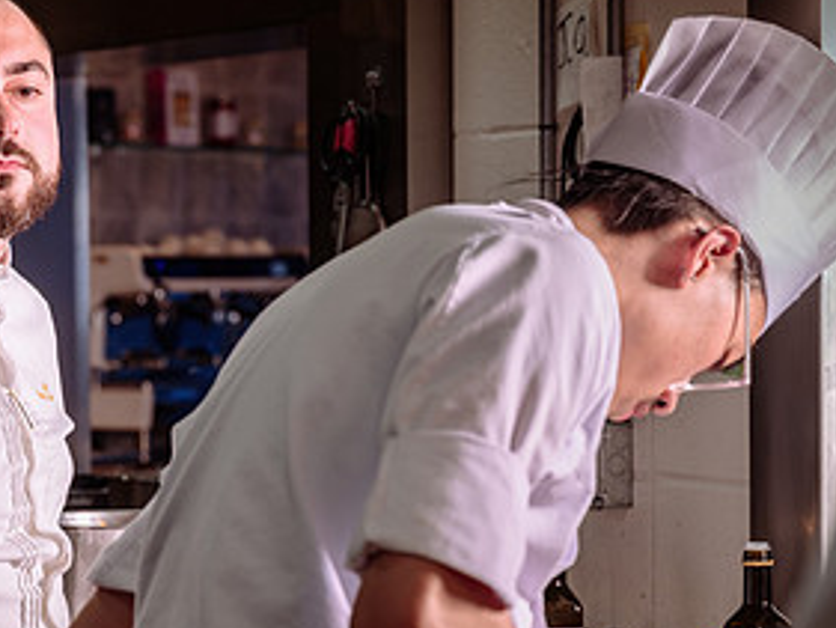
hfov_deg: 14.2
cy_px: 436
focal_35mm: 139
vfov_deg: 10.7
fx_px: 3358
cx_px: 250
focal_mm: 70
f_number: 4
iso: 100
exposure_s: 1/100
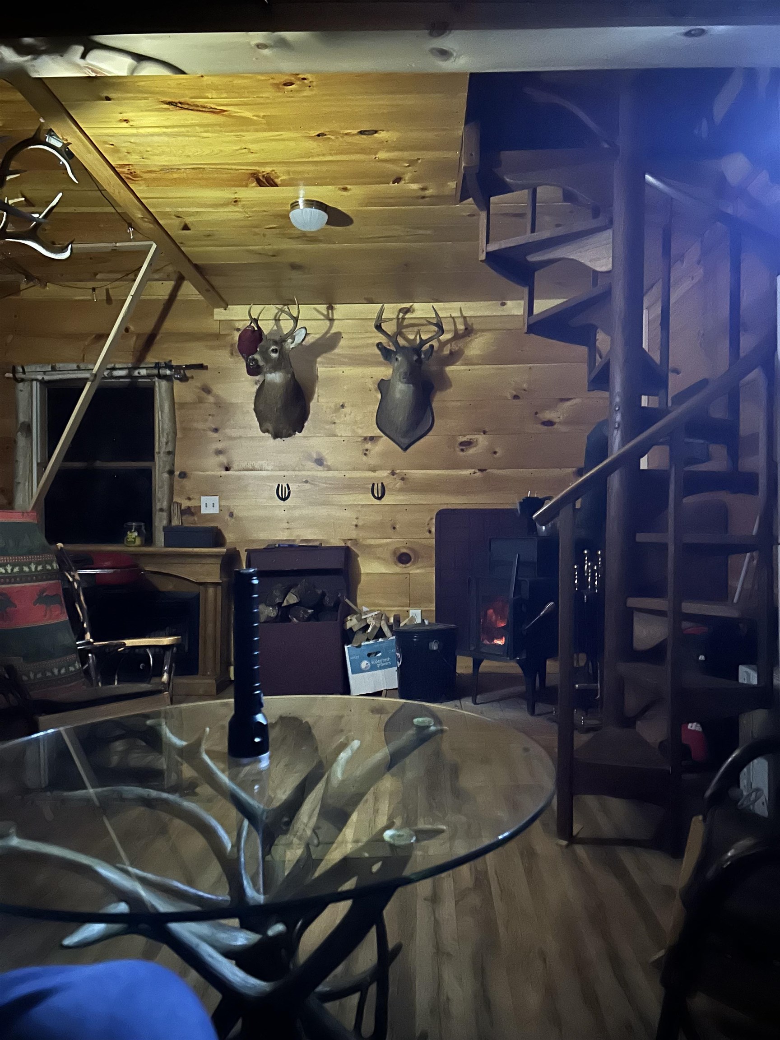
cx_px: 390
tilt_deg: -1.1
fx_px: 781
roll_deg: -0.1
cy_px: 520
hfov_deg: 53.1
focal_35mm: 26
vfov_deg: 67.3
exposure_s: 1/15
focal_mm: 5.7
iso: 2000
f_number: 1.5
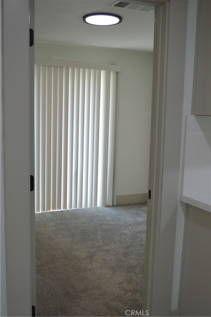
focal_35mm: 39
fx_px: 344
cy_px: 158
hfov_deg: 34.1
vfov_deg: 49.6
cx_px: 106
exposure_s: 1/80
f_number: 4.2
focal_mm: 26
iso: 400
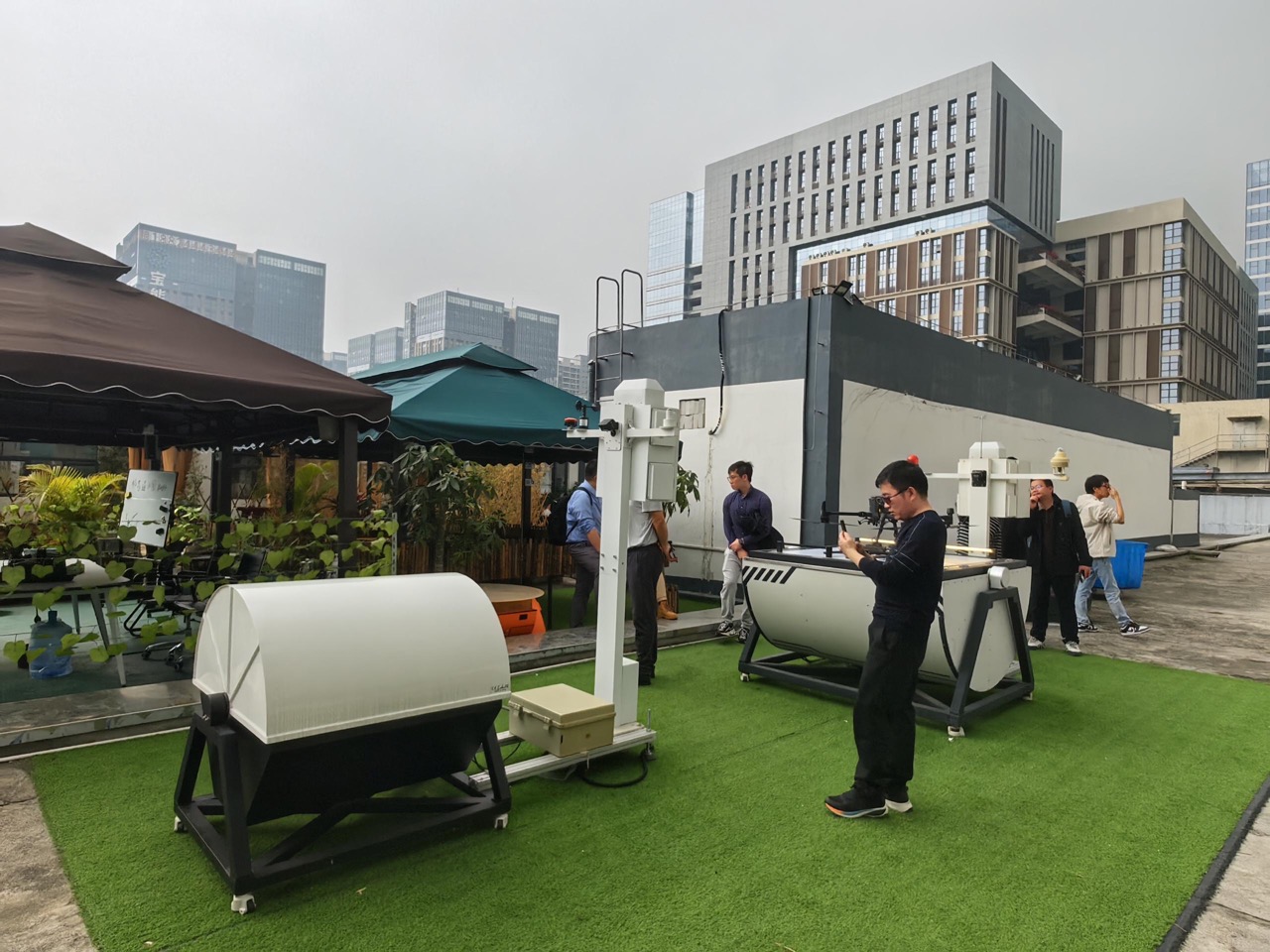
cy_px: 476
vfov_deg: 63.4
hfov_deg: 79.0
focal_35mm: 21
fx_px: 770
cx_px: 635
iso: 50
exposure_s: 1/1250
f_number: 2.2
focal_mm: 1.95
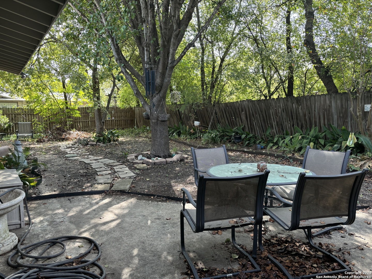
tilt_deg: -5.2
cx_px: 186
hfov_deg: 67.3
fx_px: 279
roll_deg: -1.2
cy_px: 140
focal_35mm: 26
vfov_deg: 53.1
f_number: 1.6
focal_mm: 5.96
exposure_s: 1/163
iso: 50
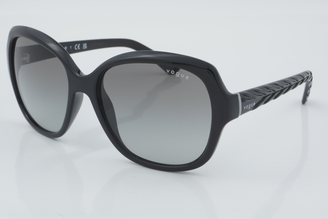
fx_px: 752
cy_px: 110
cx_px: 164
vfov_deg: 16.6
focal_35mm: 82
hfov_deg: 24.6
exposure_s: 1/4
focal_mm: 55
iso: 100
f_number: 32
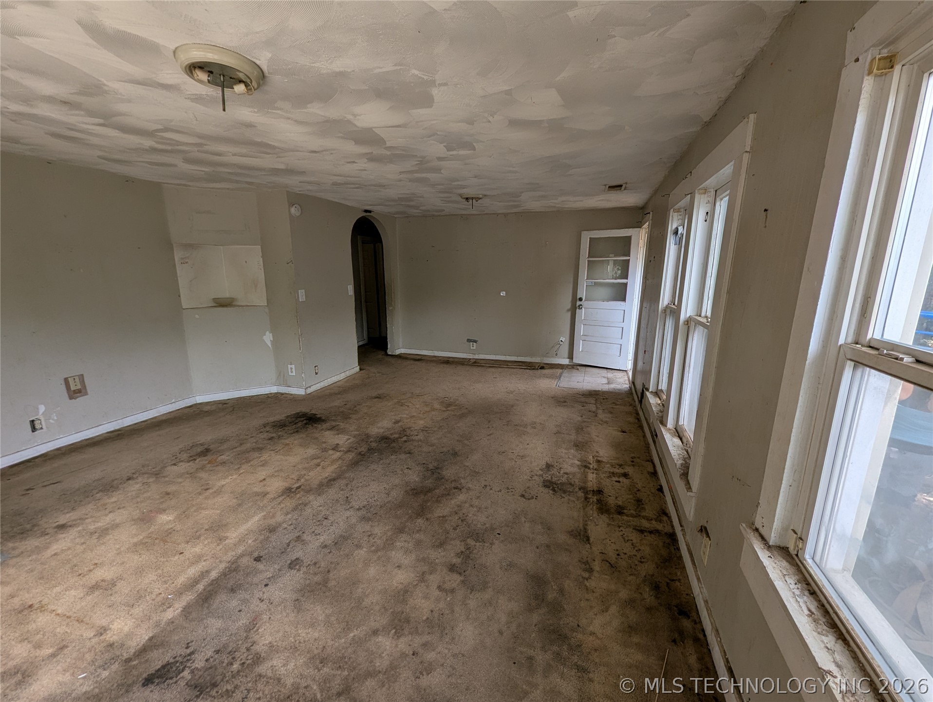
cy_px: 351
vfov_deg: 90.0
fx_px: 351
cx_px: 466
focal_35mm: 13
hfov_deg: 106.1
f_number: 2.2
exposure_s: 1/142
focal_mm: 1.95
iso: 47
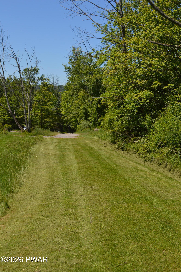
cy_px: 136
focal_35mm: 51
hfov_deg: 26.4
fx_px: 385
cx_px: 90
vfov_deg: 38.9
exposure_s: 1/250
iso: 100
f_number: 8
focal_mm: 34
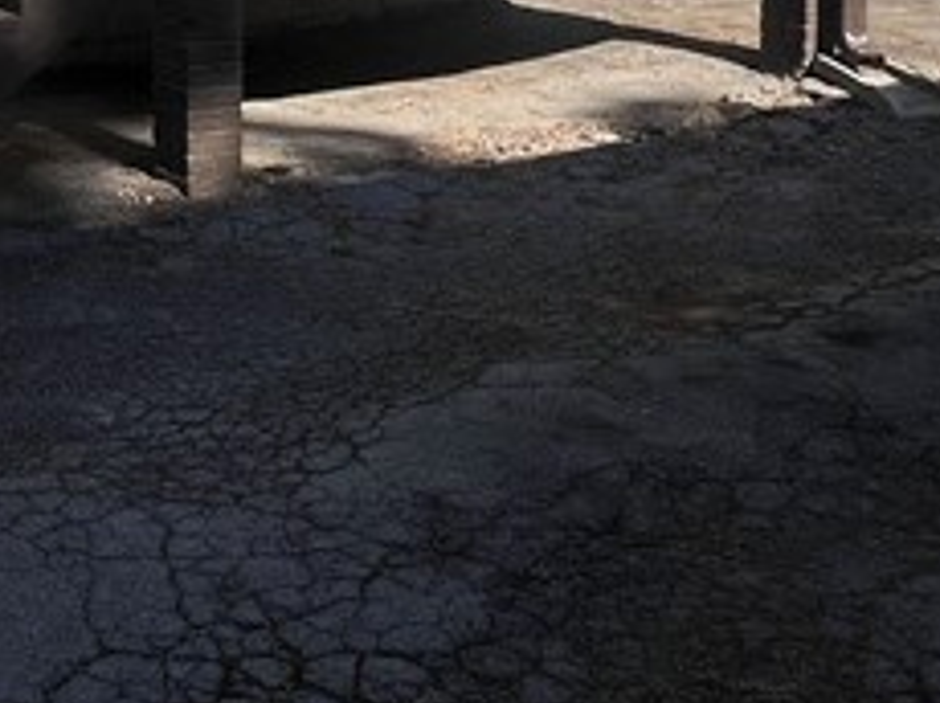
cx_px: -41
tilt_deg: -0.1
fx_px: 1573
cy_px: -233
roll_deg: +1.1
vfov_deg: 22.3
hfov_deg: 30.5
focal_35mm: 58
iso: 32
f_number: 1.8
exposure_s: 1/2732
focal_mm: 1.57
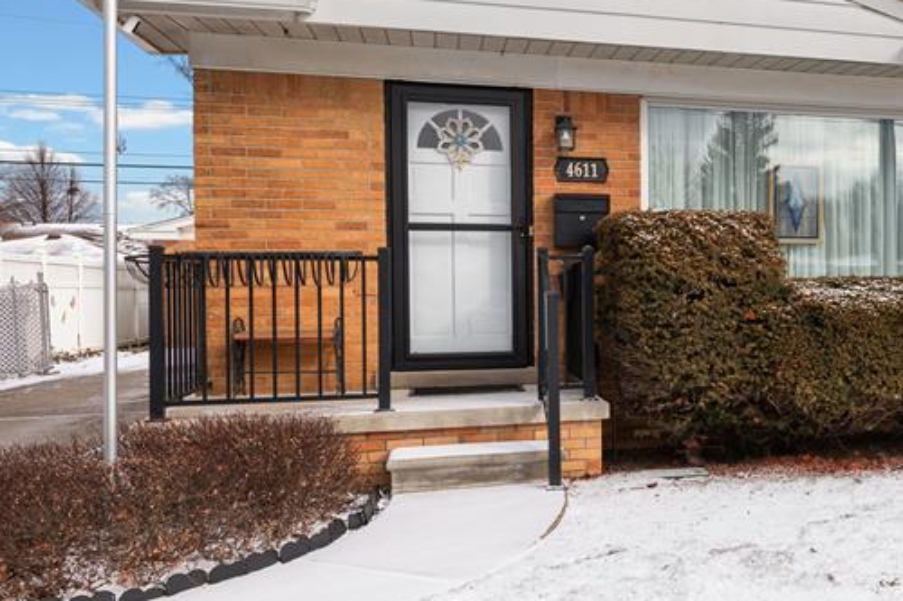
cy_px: 300
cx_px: 766
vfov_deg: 32.6
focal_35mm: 41
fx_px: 1028
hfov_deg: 44.3
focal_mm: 20
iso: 400
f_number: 9
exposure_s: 1/640
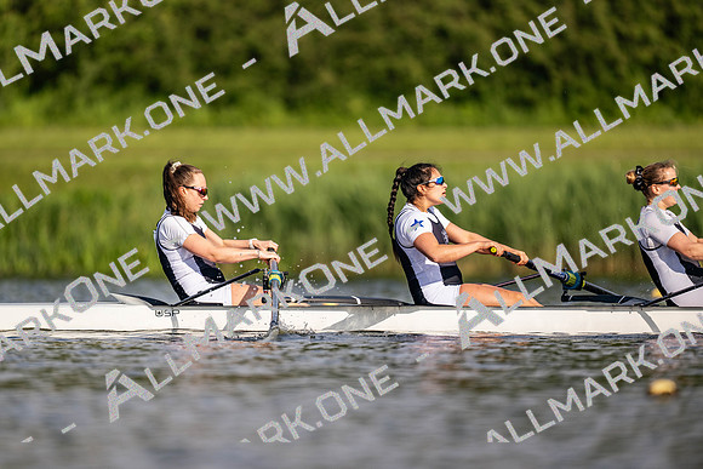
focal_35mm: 600
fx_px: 11719
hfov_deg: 3.4
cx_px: 352
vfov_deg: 2.3
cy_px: 234
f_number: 4
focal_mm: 600
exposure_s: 1/2500
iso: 280
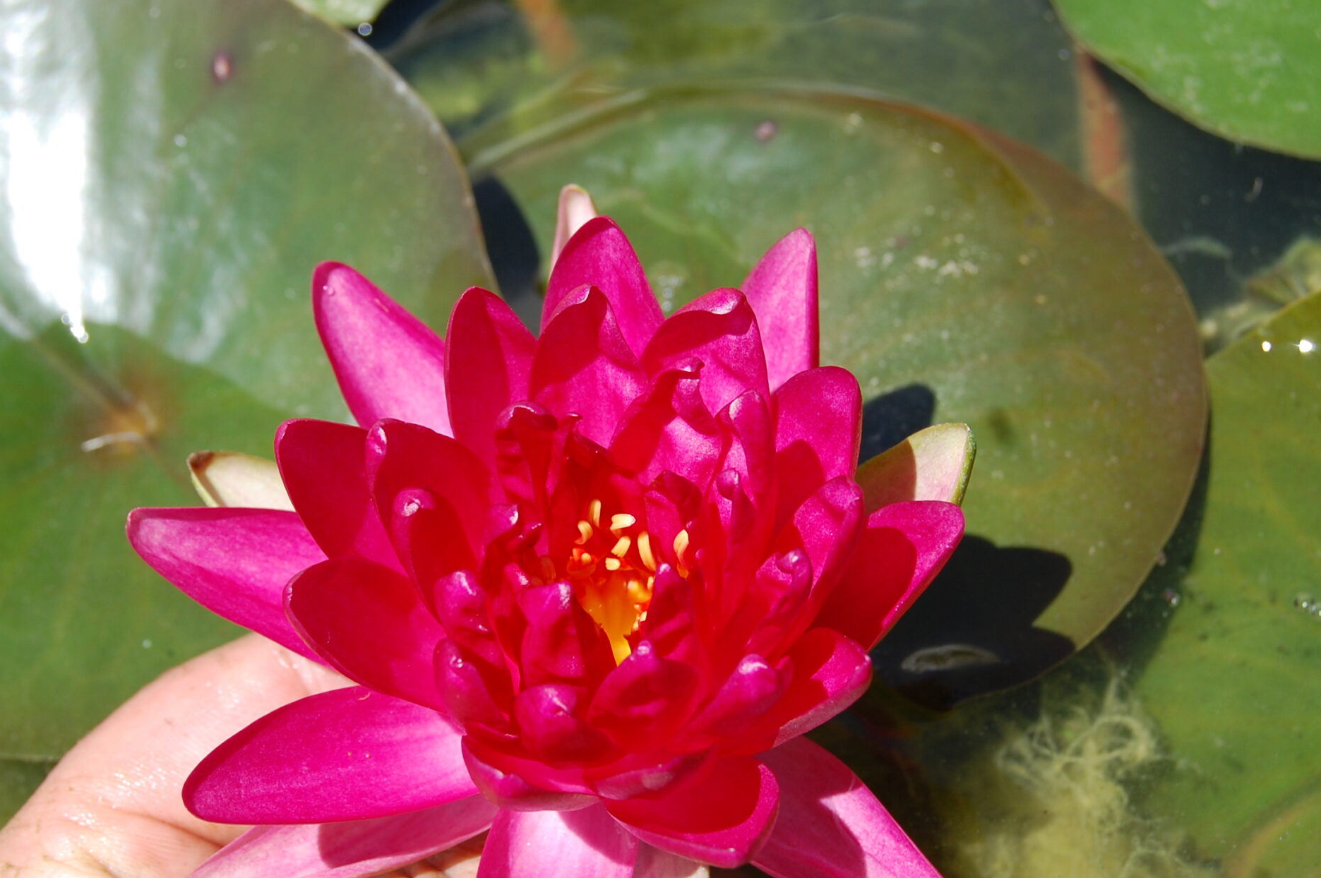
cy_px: 529
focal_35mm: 78
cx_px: 623
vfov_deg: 17.4
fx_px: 2860
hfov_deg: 26.0
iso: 200
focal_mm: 38
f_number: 9
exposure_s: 1/320
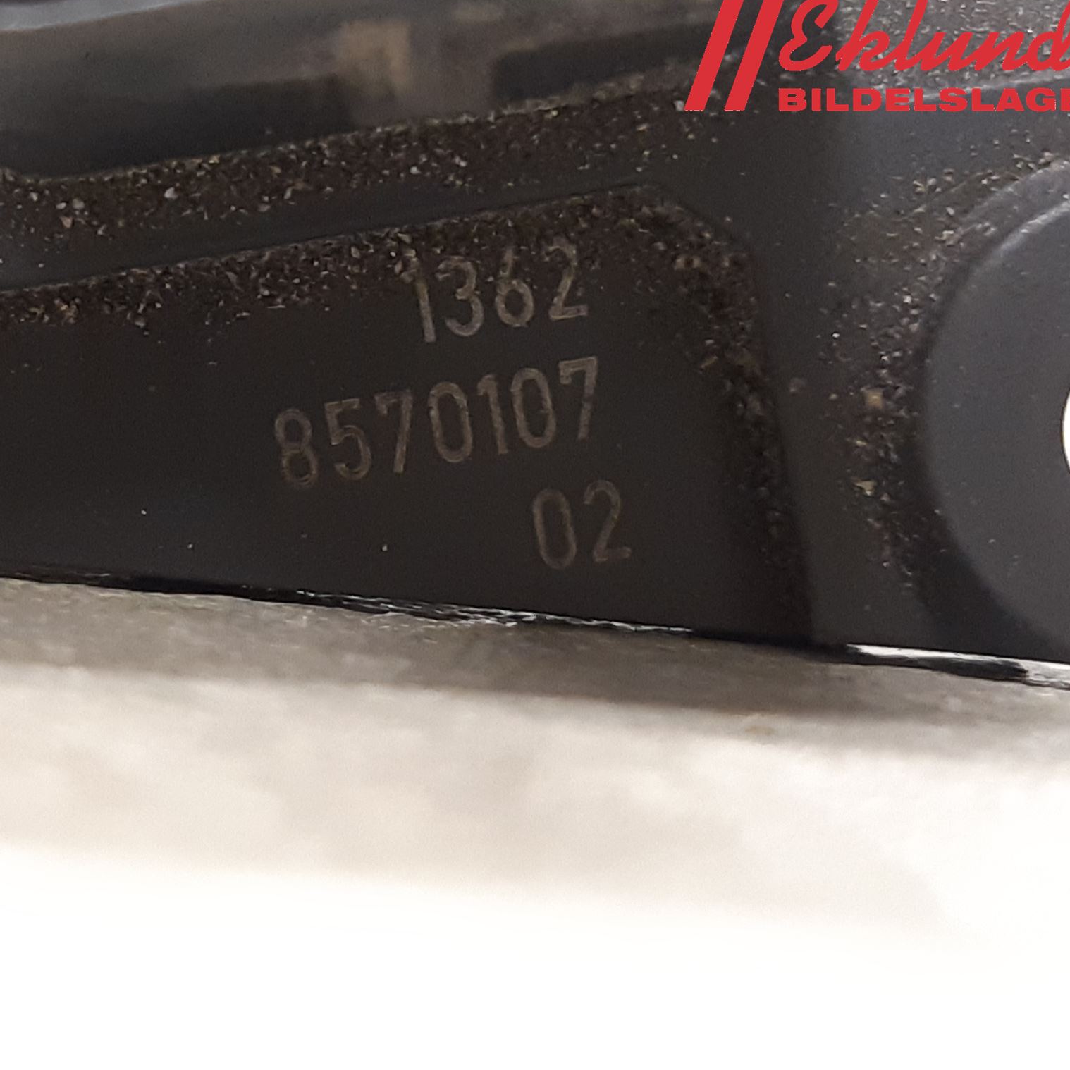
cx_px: 395
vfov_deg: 52.5
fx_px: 1084
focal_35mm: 31
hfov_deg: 51.9
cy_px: 533
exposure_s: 1/25
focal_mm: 3.93
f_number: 1.7
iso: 250
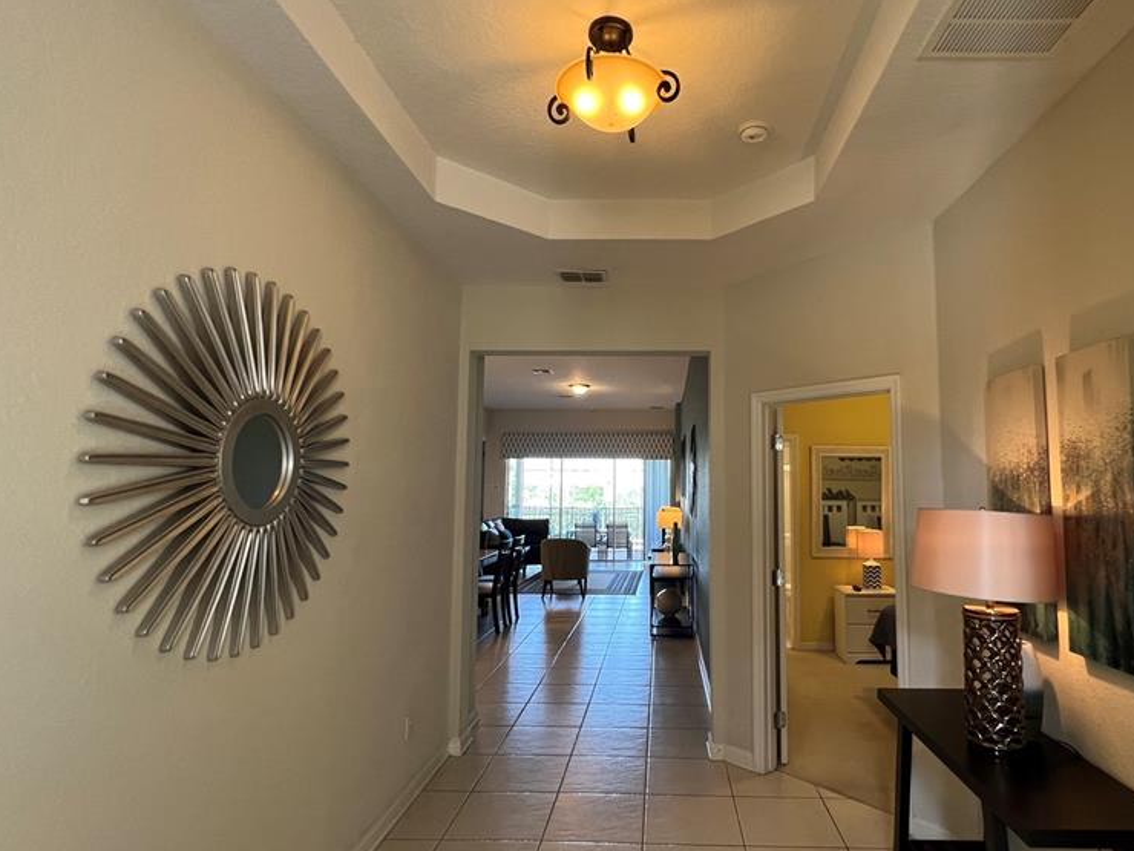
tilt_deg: +5.4
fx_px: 590
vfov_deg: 71.6
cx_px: 654
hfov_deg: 87.1
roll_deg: -0.2
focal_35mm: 18
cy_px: 437
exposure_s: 1/60
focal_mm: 1.57
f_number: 1.8
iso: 160
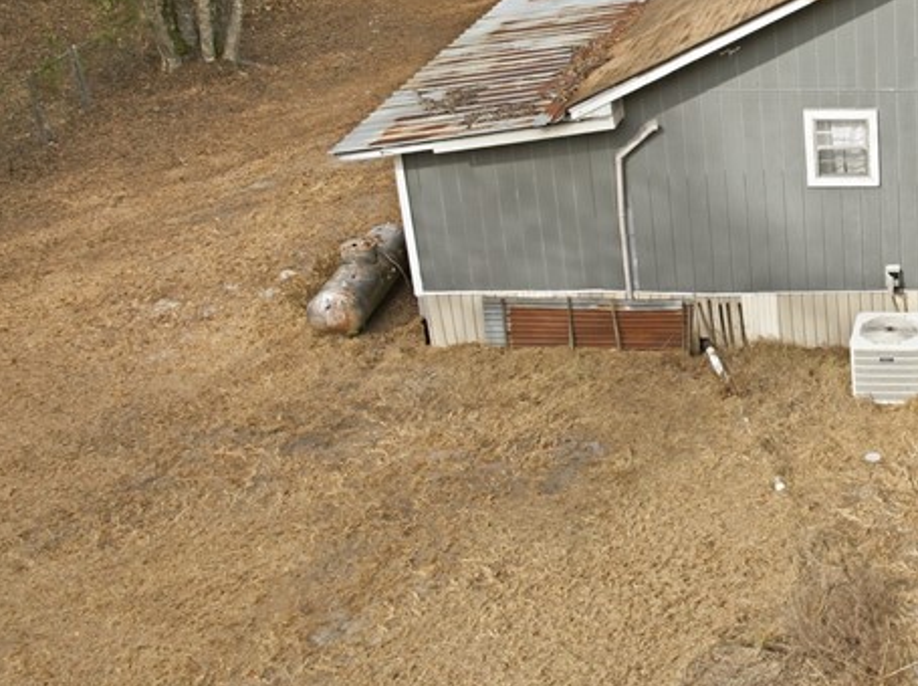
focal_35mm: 54
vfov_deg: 26.5
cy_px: 151
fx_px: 1430
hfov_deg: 31.9
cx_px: 985
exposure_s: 1/100
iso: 100
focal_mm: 12.3
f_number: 11
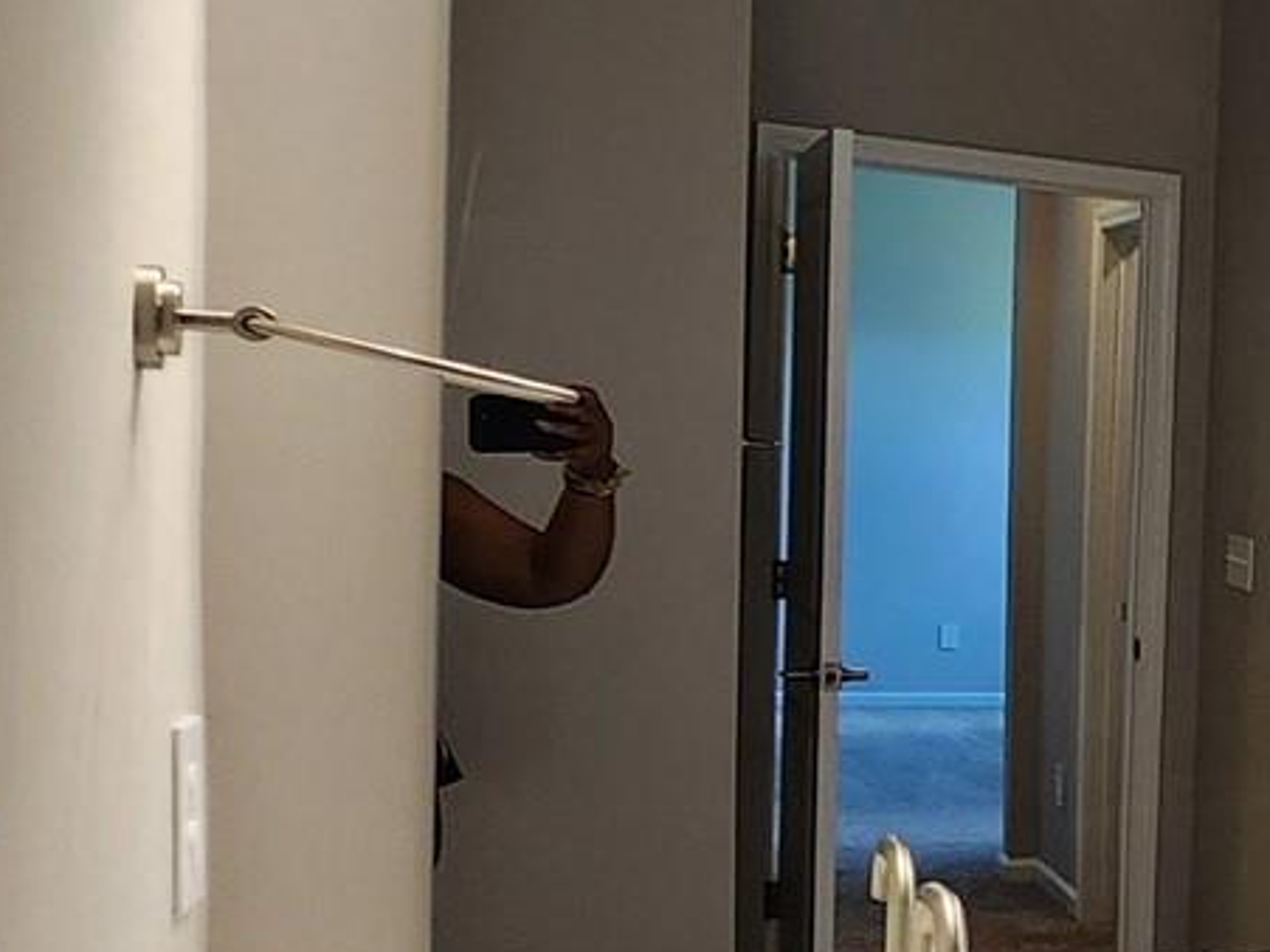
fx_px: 2164
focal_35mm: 59
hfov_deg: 21.2
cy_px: 625
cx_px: 2306
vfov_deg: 24.7
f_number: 2.2
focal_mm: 2.2
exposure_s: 1/60
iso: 100
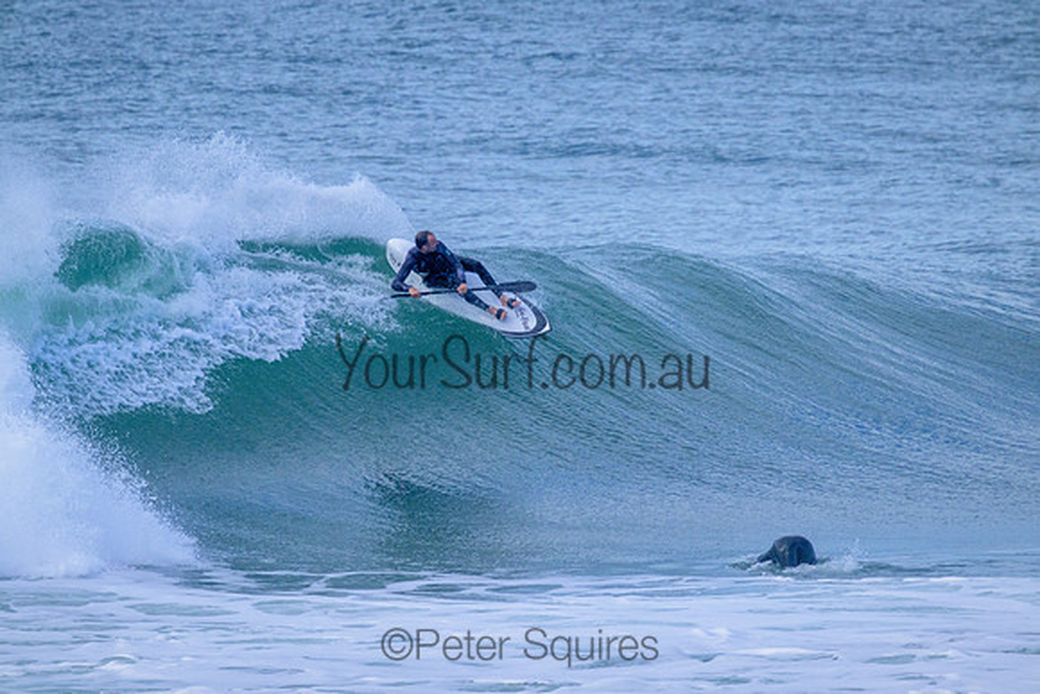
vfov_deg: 1.7
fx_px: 23115
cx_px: 520
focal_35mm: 800
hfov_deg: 2.6
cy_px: 347
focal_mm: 800
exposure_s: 1/2000
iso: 2500
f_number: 11
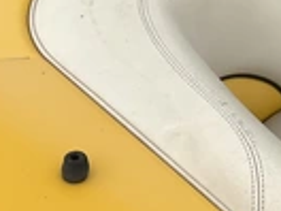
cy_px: 11
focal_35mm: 88
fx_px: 714
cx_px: 396
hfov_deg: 19.9
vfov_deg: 16.5
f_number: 1.8
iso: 25
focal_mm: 3
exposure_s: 1/1168
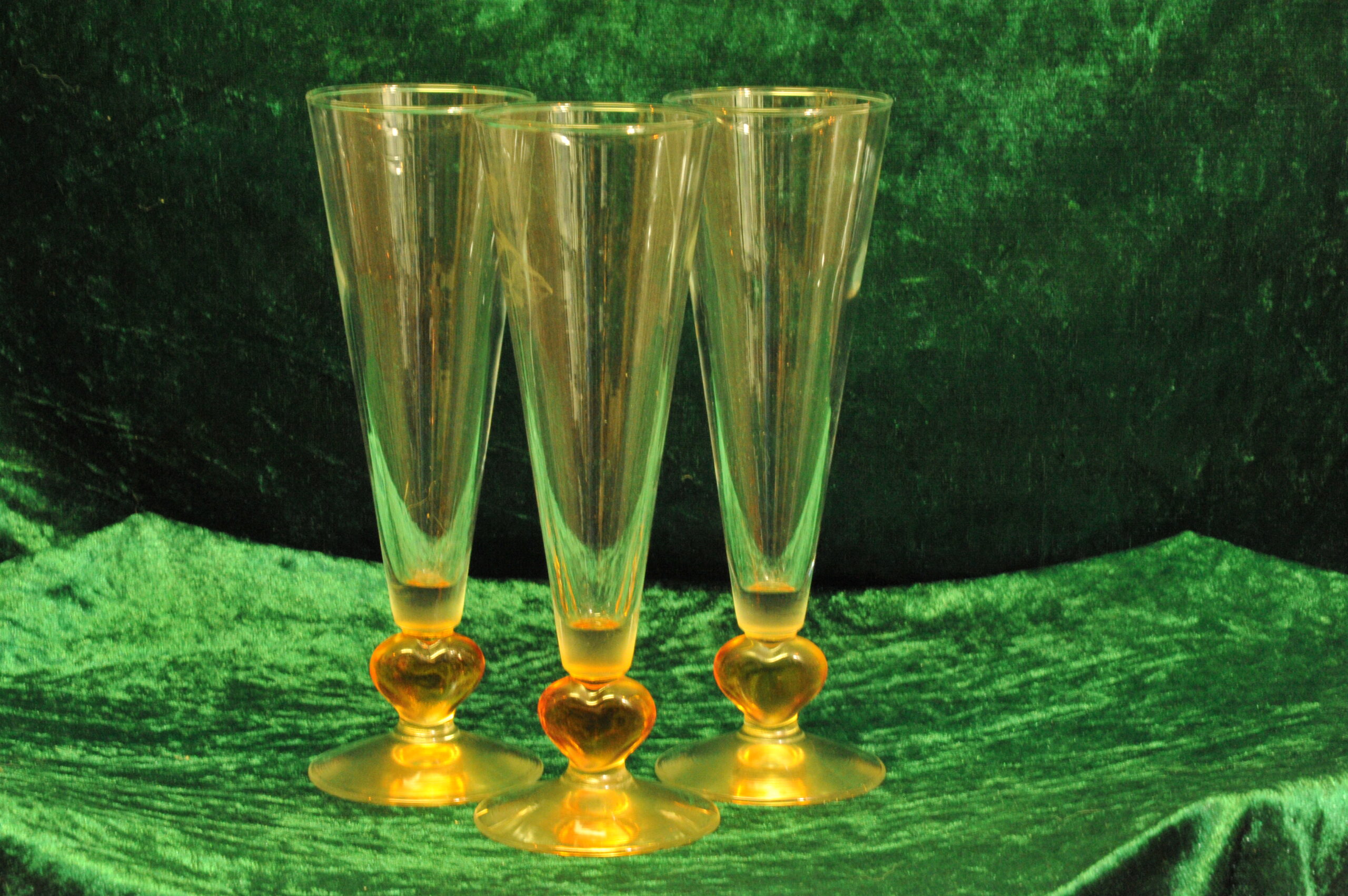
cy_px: 448
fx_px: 3929
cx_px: 674
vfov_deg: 13.0
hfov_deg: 19.5
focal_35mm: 105
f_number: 22
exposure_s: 1/4
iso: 6400
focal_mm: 105
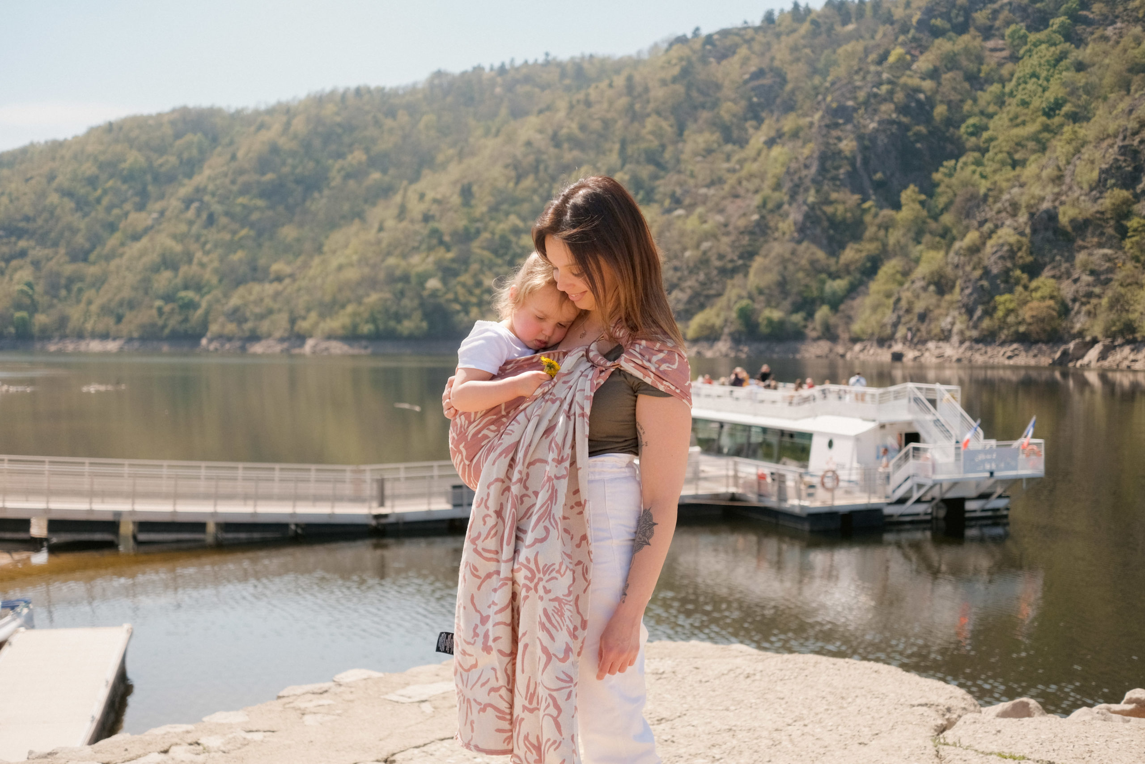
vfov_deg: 32.6
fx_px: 1304
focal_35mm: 41
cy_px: 382
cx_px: 572
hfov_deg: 47.4
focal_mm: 27
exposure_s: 1/3200
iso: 200
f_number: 2.8
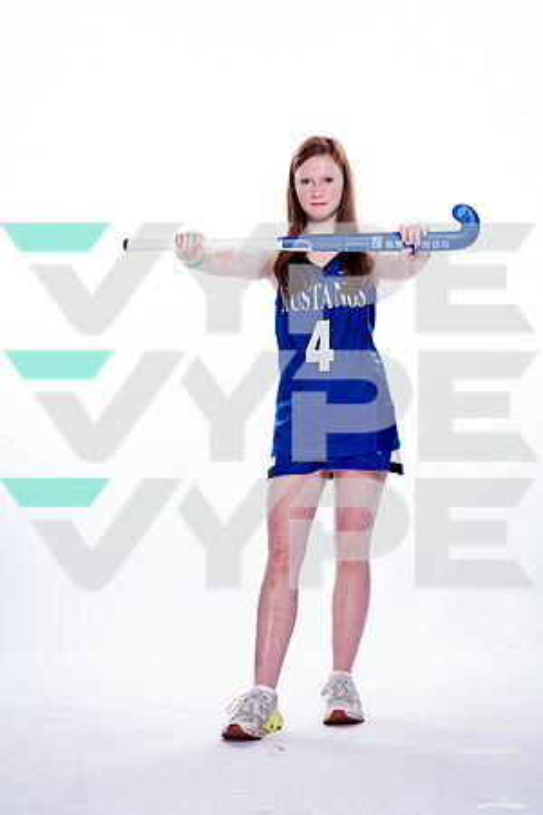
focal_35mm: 122
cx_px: 272
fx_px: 2760
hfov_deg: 11.2
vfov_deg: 16.8
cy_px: 408
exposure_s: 1/250
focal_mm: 122
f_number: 5.6
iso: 800
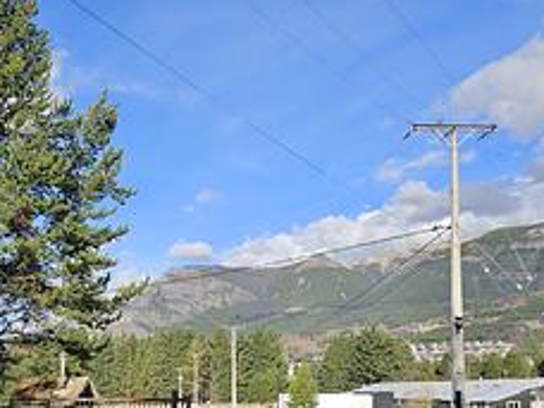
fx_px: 676
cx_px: 168
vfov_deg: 32.2
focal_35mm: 43
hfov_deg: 43.1
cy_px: 353
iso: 25
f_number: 1.8
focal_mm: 5.4
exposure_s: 1/1418
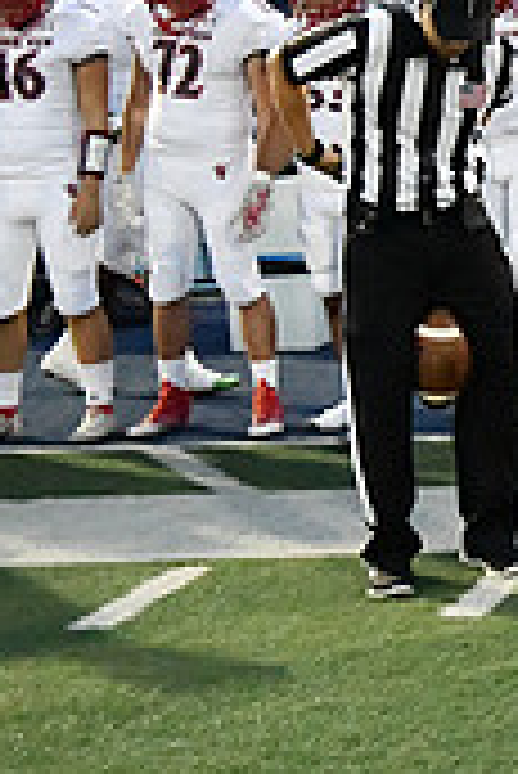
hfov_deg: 11.0
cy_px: 115
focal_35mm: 108
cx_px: 1185
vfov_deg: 18.7
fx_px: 2326
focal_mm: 32
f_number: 3.2
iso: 16000
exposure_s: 1/2500
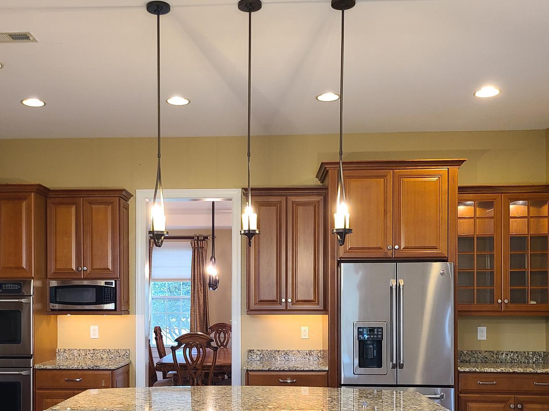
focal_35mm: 42
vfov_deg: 33.8
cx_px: 230
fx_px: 666
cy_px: 297
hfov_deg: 44.6
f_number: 1.8
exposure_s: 1/40
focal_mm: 5.4
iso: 200
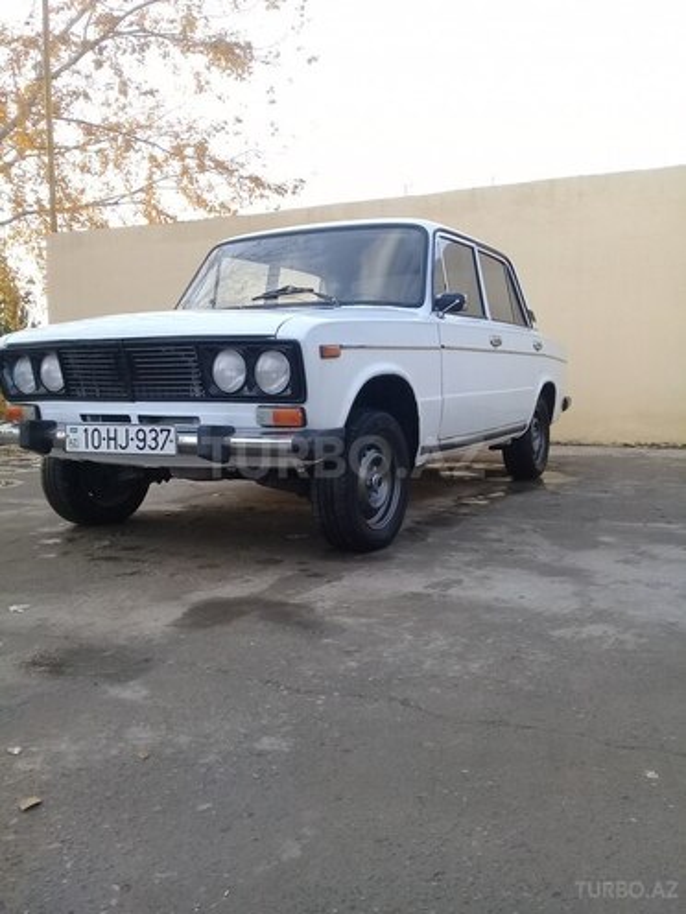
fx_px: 819
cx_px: 343
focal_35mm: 31
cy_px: 457
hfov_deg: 45.4
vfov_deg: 58.4
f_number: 2.2
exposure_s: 1/204
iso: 50
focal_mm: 3.3
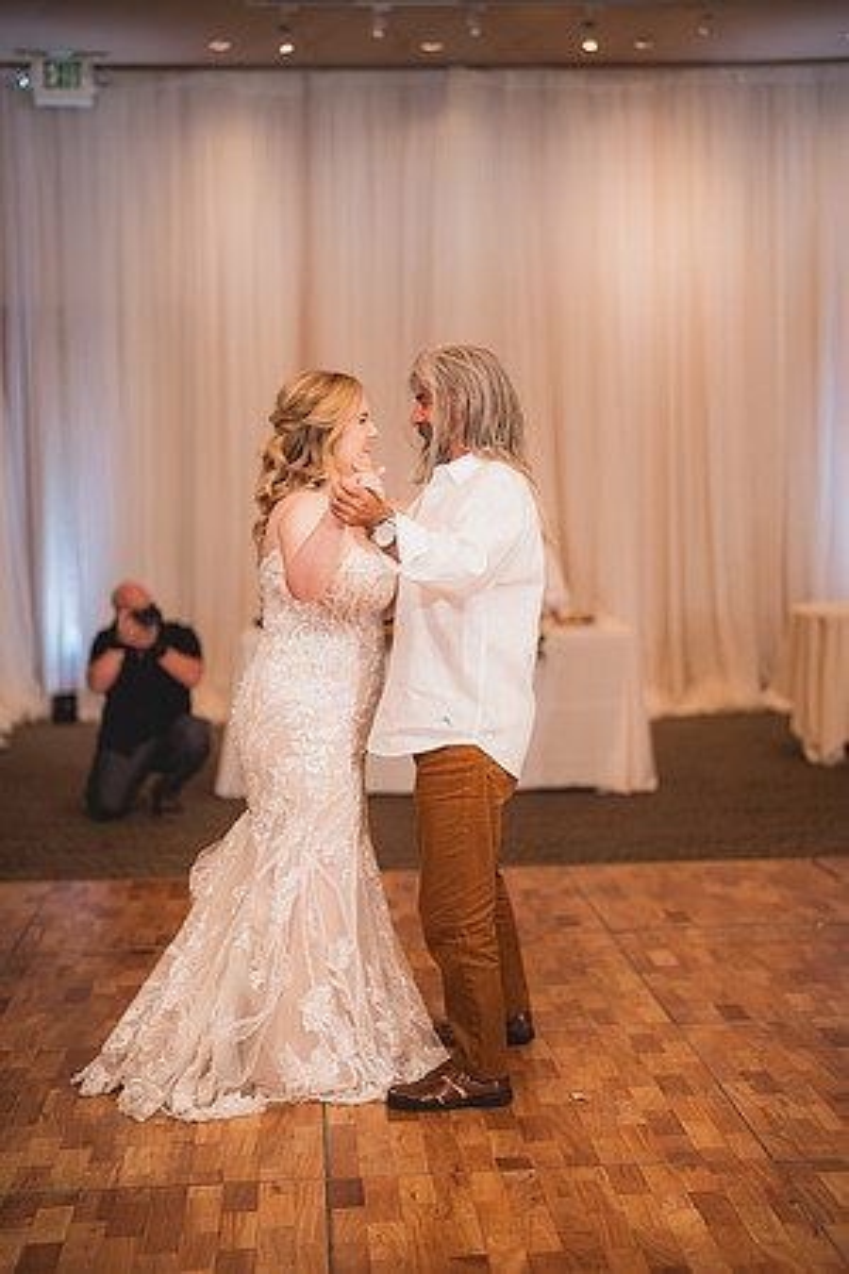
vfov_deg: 39.6
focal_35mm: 50
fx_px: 1769
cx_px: 424
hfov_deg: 27.0
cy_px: 637
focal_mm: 50
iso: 125
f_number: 1.2
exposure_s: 1/250
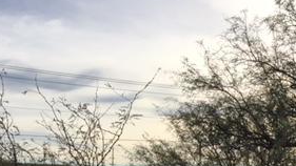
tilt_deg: -4.7
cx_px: 112
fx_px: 565
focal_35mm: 72
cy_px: 228
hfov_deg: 29.2
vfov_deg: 15.7
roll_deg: -0.4
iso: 32
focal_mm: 4.15
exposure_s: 1/1582
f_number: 2.2
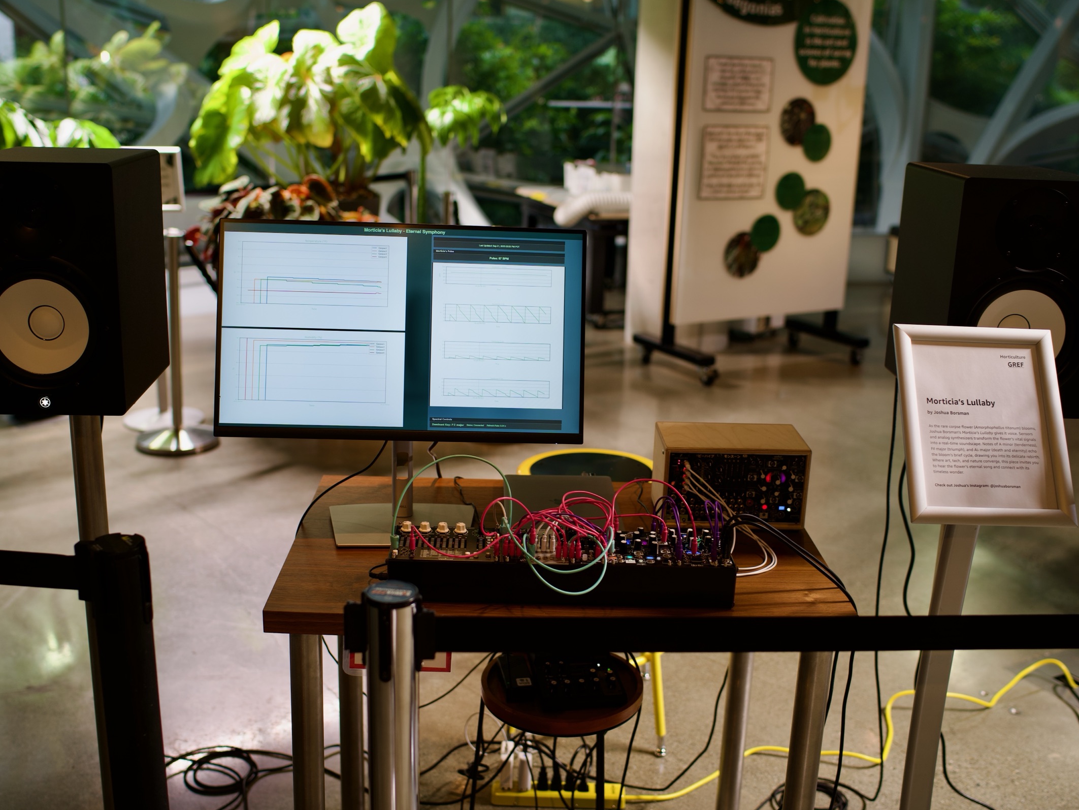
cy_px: 406
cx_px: 512
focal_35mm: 38
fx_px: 1185
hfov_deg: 49.0
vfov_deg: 37.7
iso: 100
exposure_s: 1/50
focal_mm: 35
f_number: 2.2
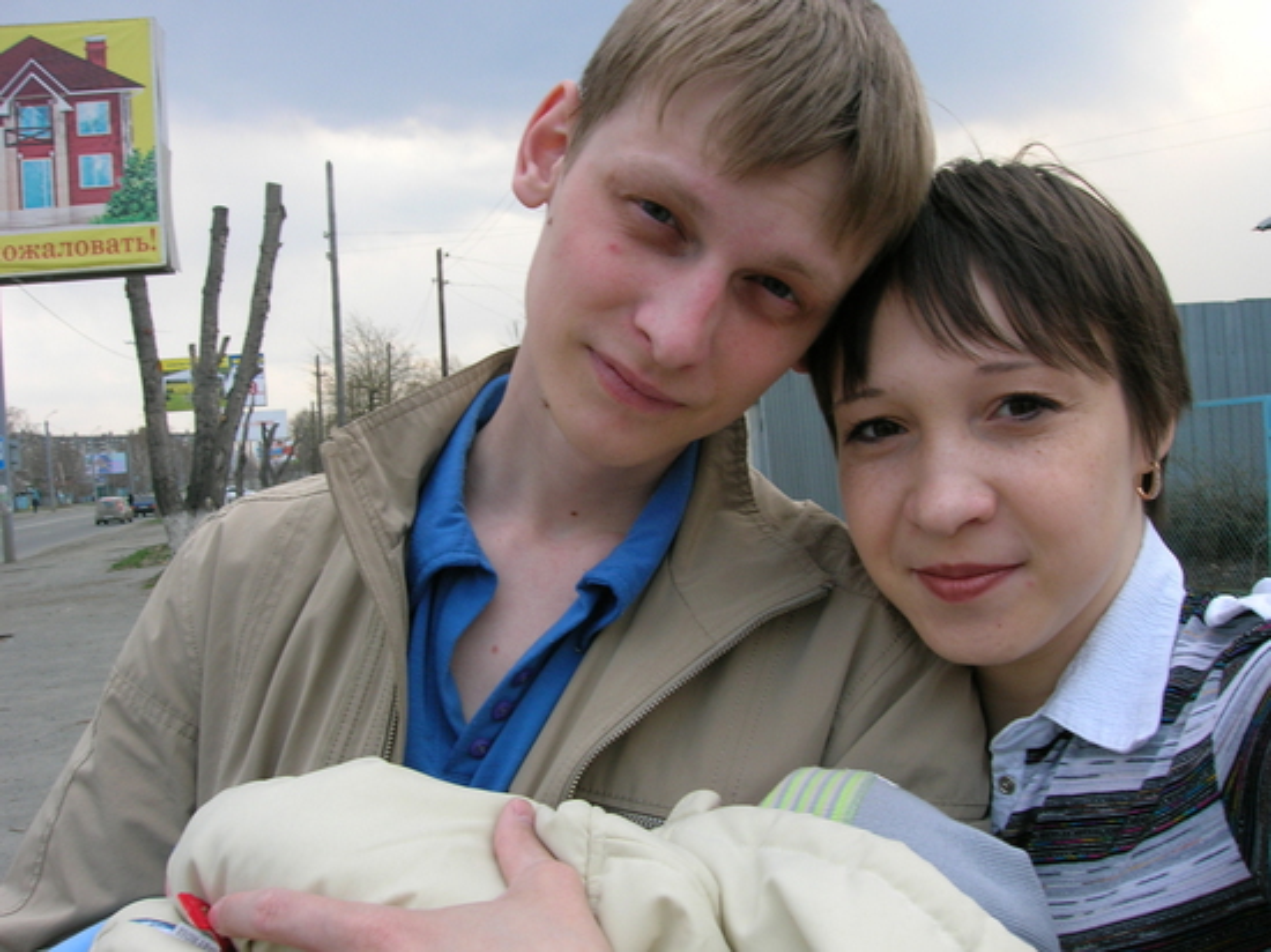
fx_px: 1248
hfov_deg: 54.0
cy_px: 476
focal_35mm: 34
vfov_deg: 41.8
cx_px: 636
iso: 50
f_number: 4.9
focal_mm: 5.7
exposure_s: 1/120
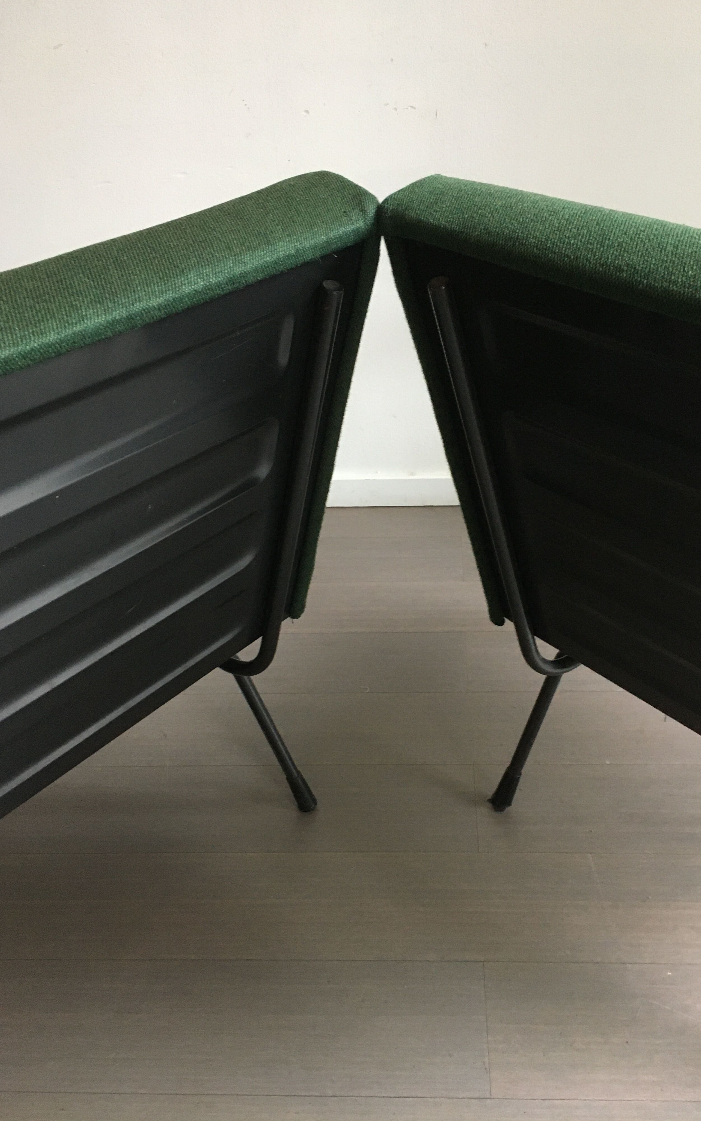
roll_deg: +1.8
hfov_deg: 40.5
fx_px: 948
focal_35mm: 31
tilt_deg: -34.5
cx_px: 388
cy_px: 559
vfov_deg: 61.2
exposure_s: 1/33
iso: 200
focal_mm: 4.15
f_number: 2.2
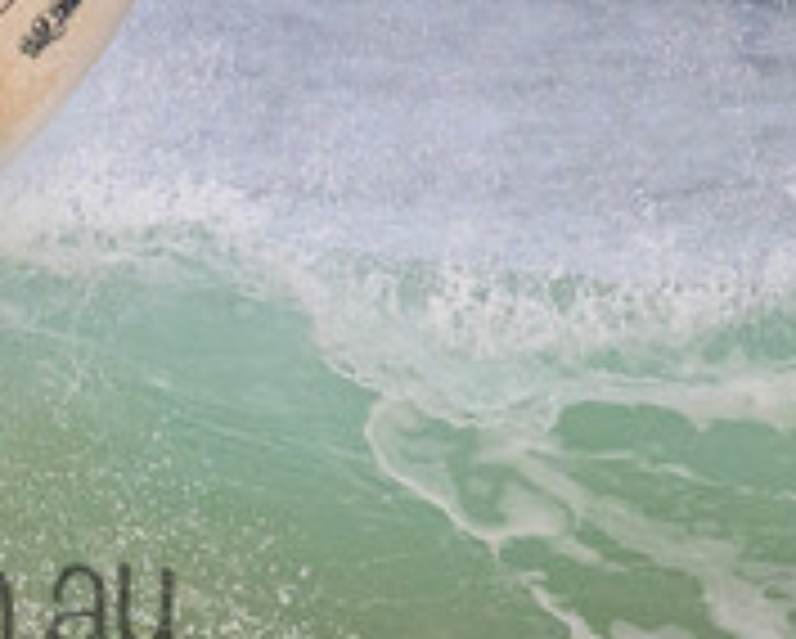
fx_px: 57994
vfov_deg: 0.6
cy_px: 547
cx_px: -301
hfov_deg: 0.8
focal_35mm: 2459
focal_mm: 800
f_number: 11
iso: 4000
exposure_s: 1/2000
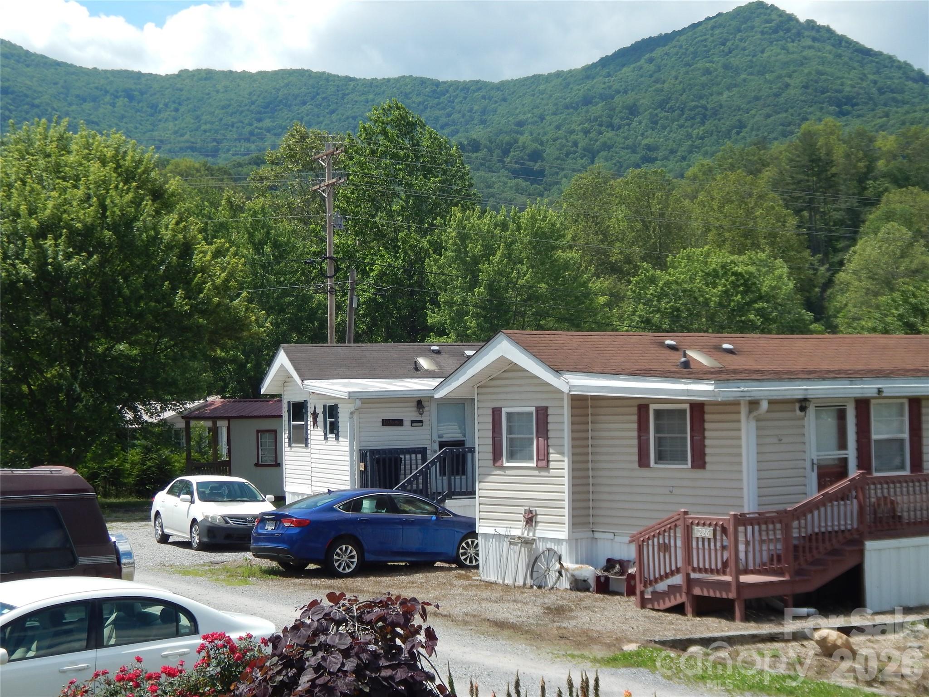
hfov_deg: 28.2
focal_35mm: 69
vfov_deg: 21.3
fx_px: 1852
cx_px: 464
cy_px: 348
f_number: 4.1
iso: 125
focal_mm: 12.3
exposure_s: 1/1000
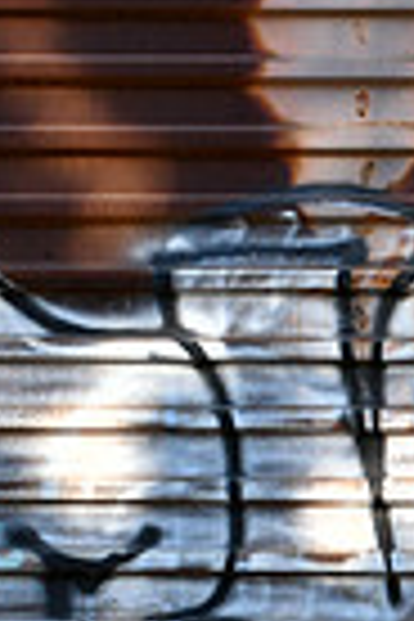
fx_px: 3036
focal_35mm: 176
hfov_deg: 7.5
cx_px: 810
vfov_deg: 11.7
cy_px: 452
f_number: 8
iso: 140
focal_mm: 28
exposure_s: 1/250
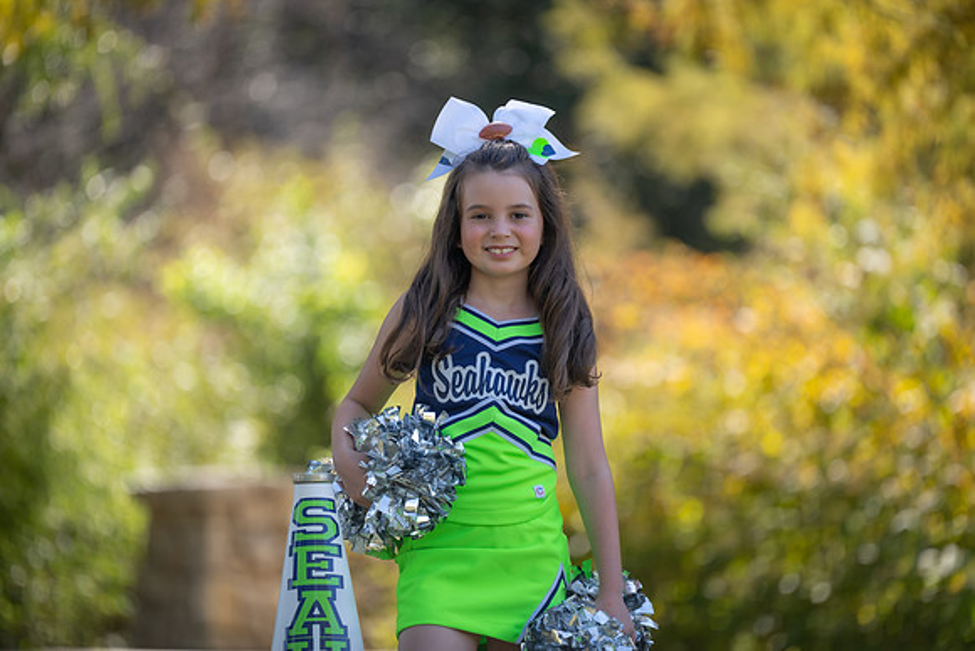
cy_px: 326
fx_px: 4876
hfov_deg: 11.4
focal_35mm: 180
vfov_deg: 7.6
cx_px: 488
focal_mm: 180
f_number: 2.8
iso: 100
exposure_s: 1/500
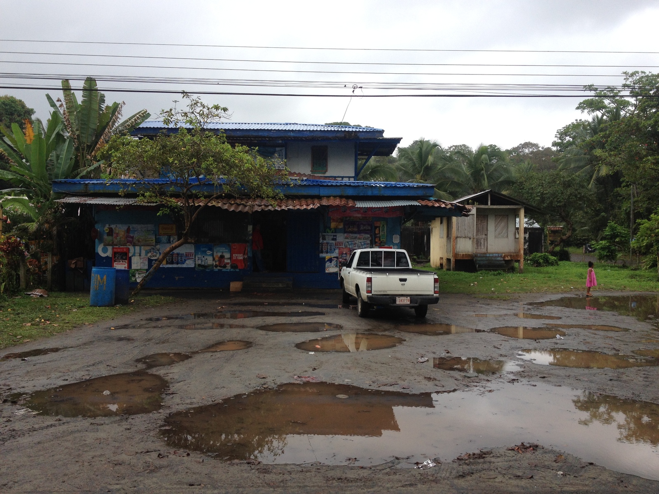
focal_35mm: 35
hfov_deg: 52.6
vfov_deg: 40.7
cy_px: 247
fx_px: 666
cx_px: 330
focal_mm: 4.28
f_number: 2.4
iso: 50
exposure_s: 1/361
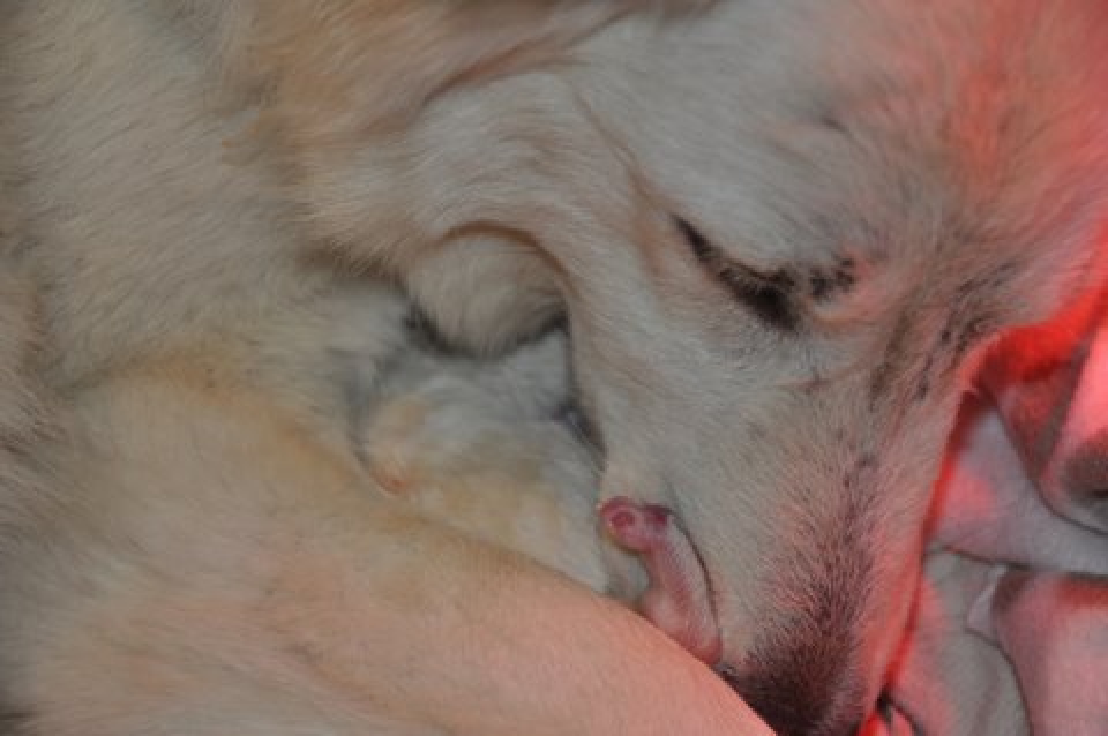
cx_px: 554
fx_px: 3228
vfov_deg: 13.0
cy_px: 368
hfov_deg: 19.5
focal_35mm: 105
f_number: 4.5
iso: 400
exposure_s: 1/60
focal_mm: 70
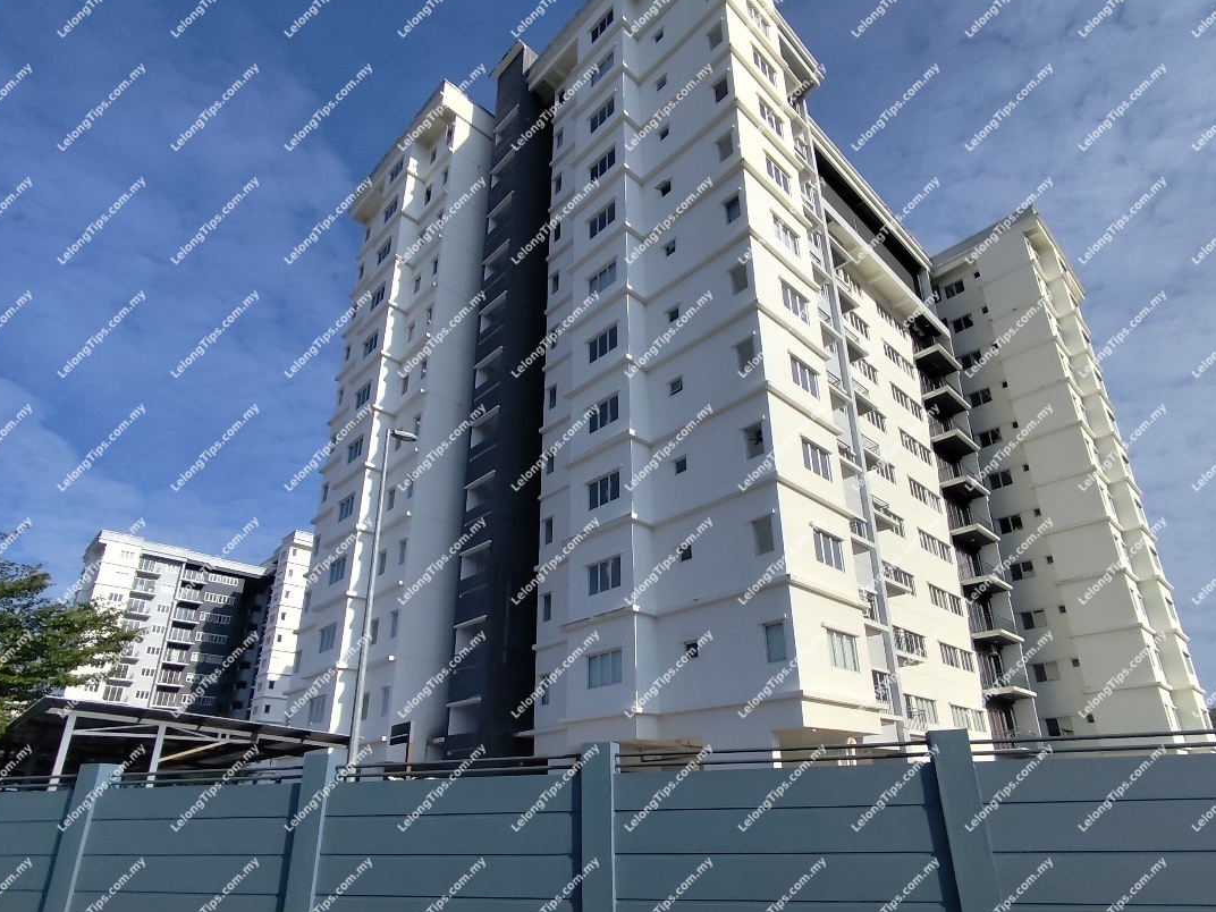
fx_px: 632
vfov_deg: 71.6
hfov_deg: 87.8
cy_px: 450
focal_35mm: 18
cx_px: 615
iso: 50
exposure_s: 1/3399
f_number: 2.2
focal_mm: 1.65
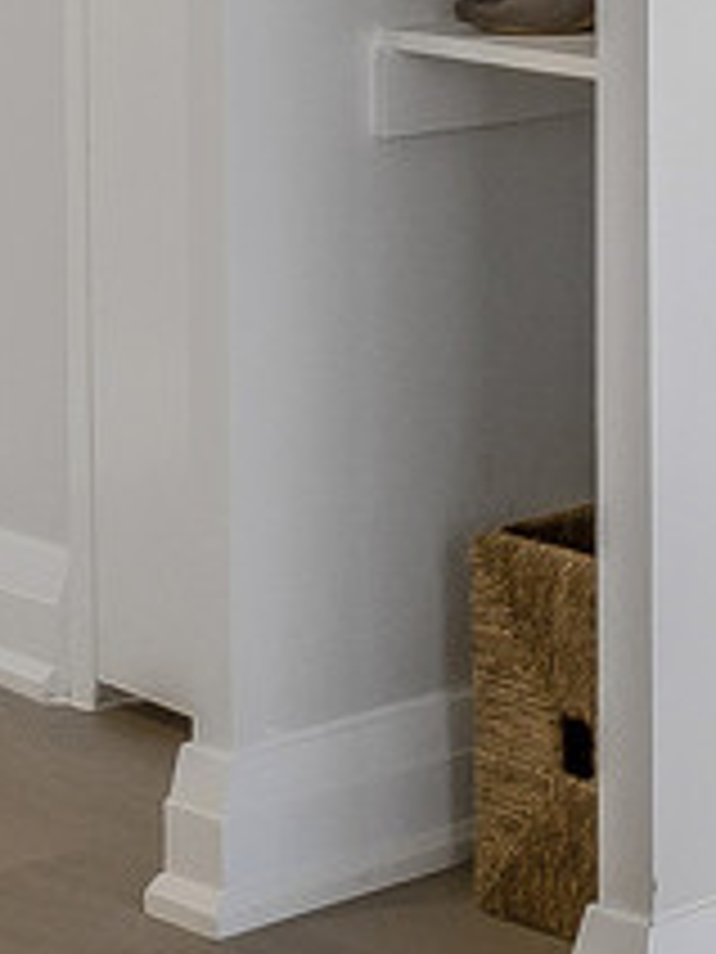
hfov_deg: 7.7
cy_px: -297
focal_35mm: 125
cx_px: 2891
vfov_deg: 15.0
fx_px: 3447
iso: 200
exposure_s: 1/20
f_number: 10
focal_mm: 16
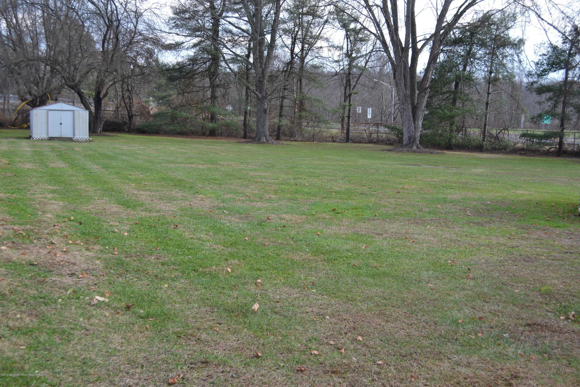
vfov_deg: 34.2
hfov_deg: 49.6
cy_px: 194
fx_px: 628
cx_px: 290
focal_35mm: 39
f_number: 5.6
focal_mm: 26
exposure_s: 1/125
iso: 100
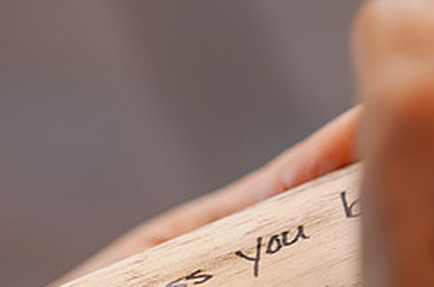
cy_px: 180
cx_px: 82
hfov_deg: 8.2
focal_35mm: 251
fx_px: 3020
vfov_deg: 5.5
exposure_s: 1/200
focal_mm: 105
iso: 800
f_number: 3.2
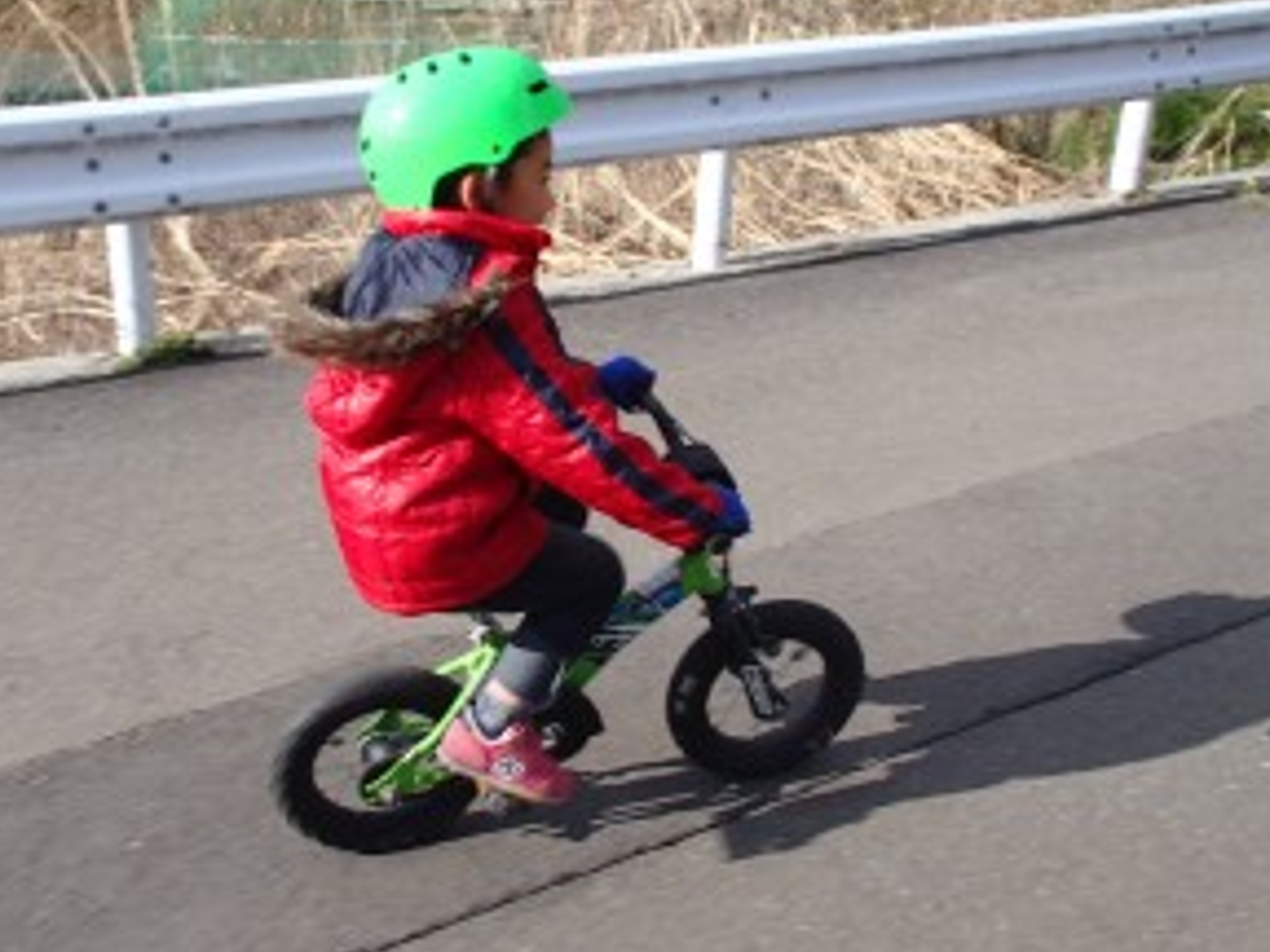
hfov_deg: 52.5
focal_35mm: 35
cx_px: 560
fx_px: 1284
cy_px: 432
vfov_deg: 40.7
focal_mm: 5
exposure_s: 1/100
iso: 100
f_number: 11
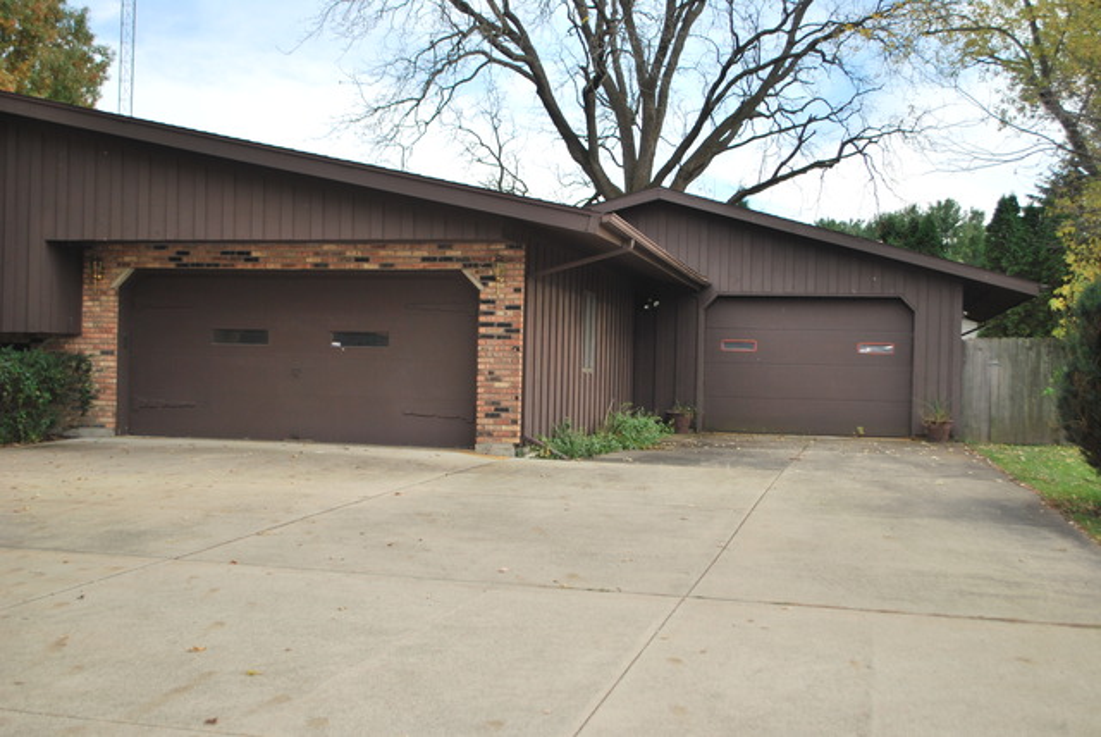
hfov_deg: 46.4
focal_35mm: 42
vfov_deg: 32.0
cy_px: 368
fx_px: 1286
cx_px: 550
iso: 100
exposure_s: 1/200
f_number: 4.5
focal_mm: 28
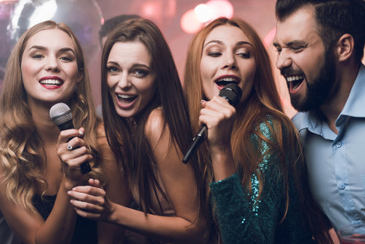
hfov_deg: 30.8
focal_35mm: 65
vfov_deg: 20.9
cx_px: 136
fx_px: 659
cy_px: 144
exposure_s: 1/20
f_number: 2.5
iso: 160
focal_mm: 50
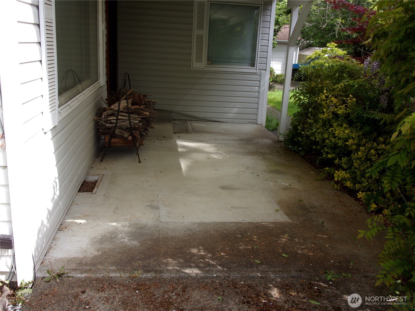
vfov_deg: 39.7
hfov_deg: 51.4
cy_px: 156
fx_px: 432
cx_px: 208
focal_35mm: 36
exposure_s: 1/220
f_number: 4.5
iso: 80
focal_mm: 6.4
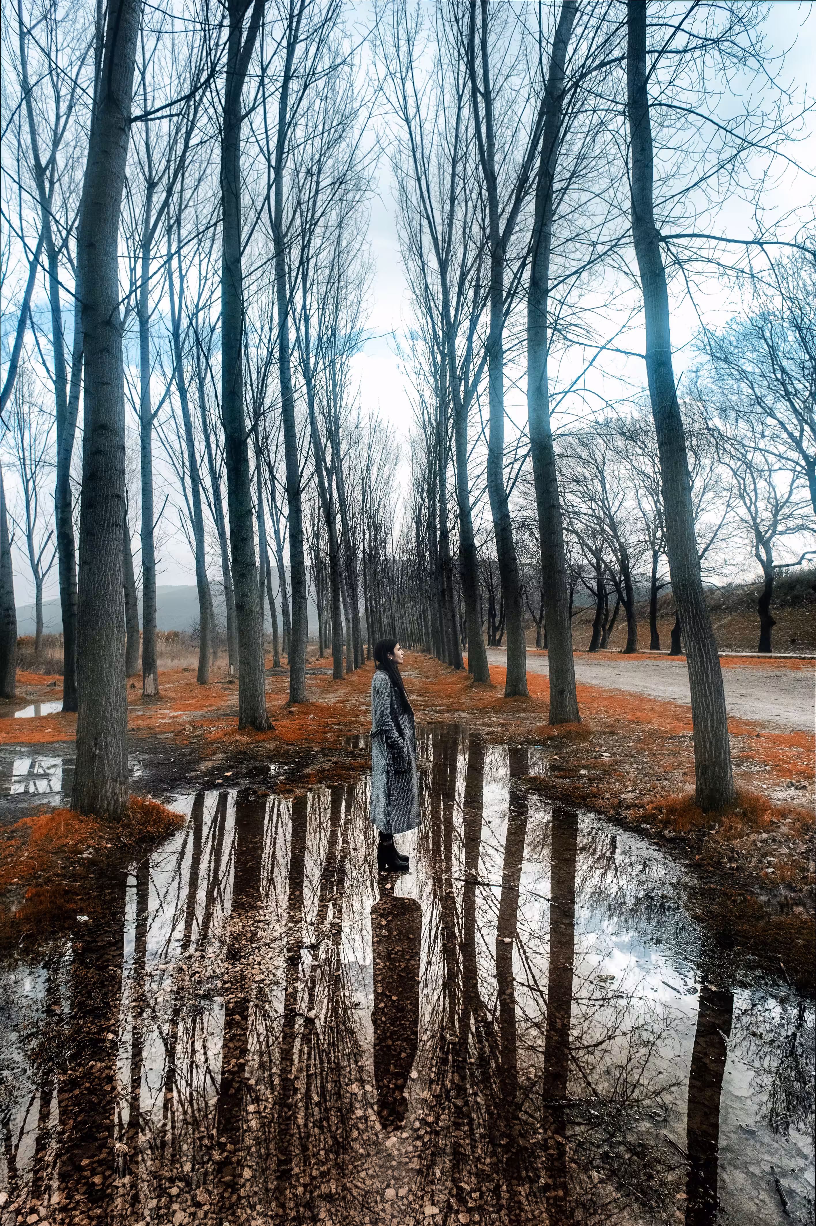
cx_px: 408
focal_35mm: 20
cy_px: 613
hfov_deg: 61.9
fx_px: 681
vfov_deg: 84.0
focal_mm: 20
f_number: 7.1
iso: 200
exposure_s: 1/250
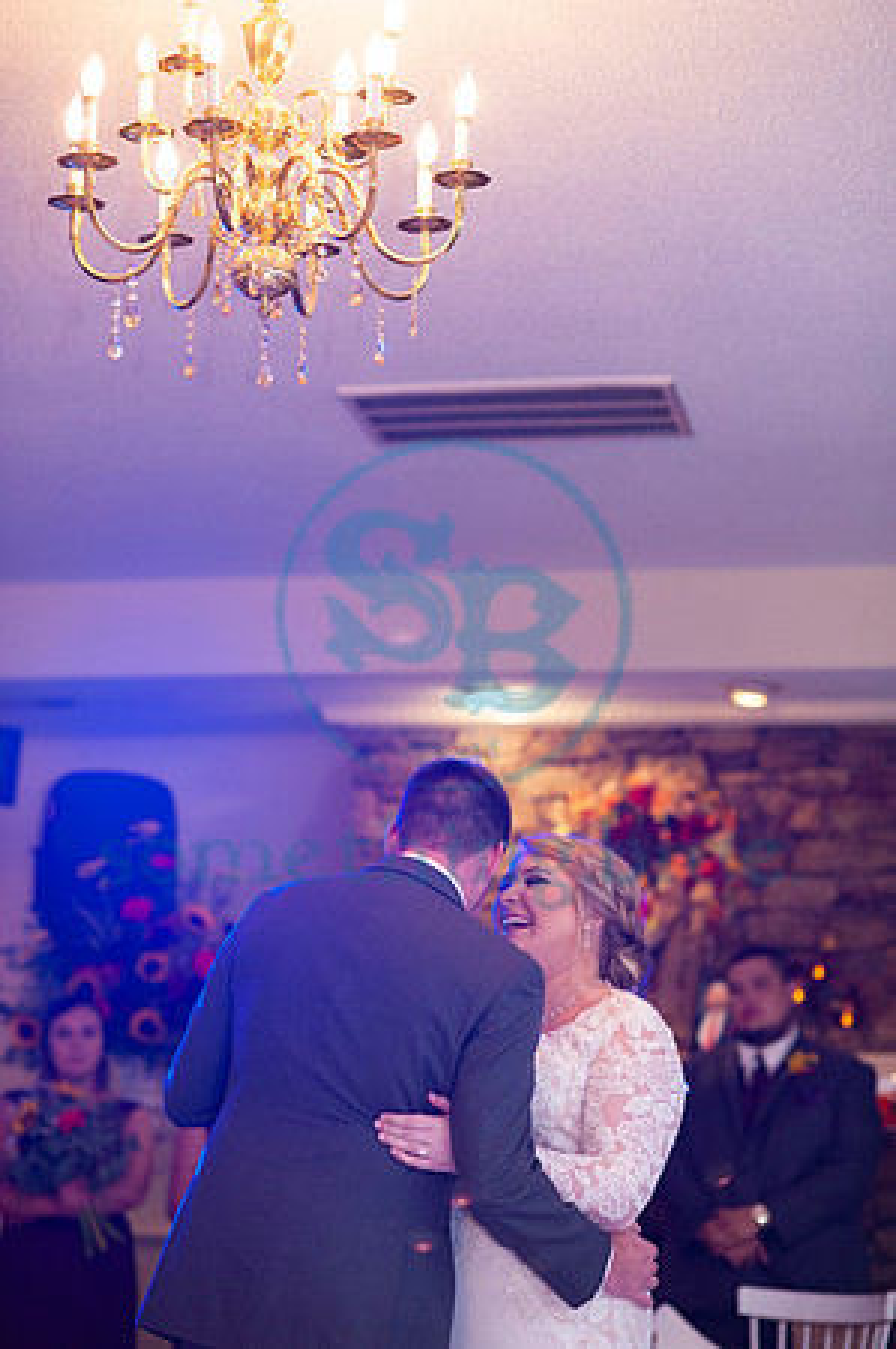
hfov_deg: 16.0
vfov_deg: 23.9
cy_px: 674
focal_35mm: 85
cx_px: 448
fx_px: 3180
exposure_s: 1/160
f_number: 2.8
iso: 1600
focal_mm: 85
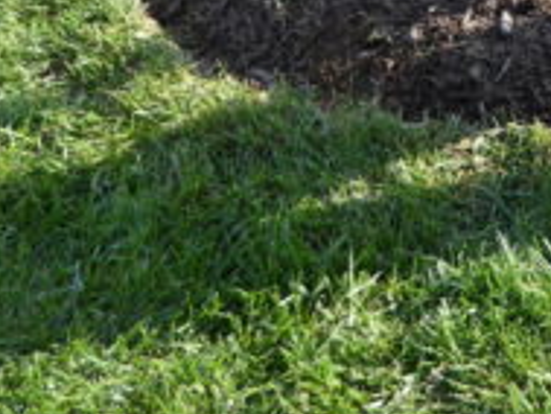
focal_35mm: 66
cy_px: 22
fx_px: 1051
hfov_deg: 27.3
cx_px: 583
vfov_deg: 21.6
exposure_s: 1/200
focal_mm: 4.3
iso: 80
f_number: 3.3
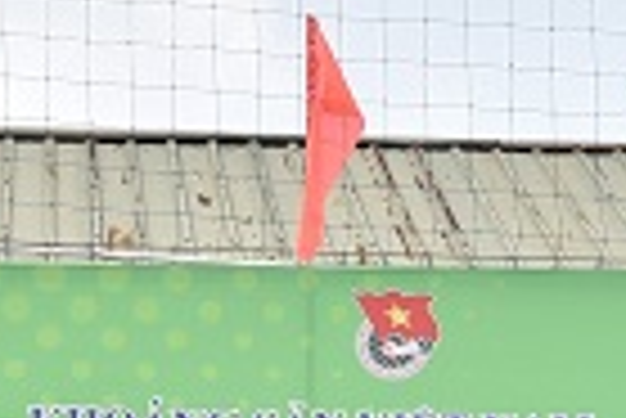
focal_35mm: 231
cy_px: 816
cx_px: 63
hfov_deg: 8.9
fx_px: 4021
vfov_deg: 5.8
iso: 200
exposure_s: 1/400
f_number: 8
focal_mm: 46
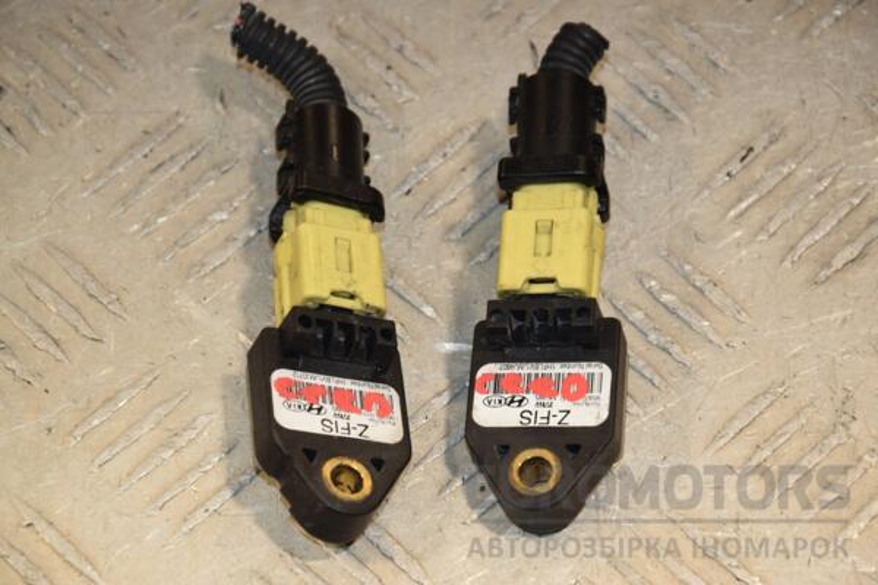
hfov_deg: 13.0
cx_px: 439
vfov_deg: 8.7
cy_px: 292
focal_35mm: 158
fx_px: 3841
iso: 800
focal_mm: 105
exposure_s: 1/200
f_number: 8
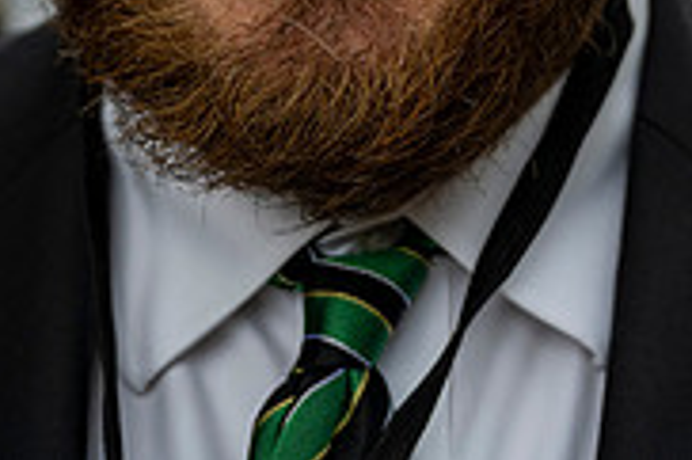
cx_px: 487
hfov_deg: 19.9
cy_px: -272
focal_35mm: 102
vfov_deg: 12.6
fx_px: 1959
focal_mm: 32
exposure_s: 1/1000
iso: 100
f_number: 4
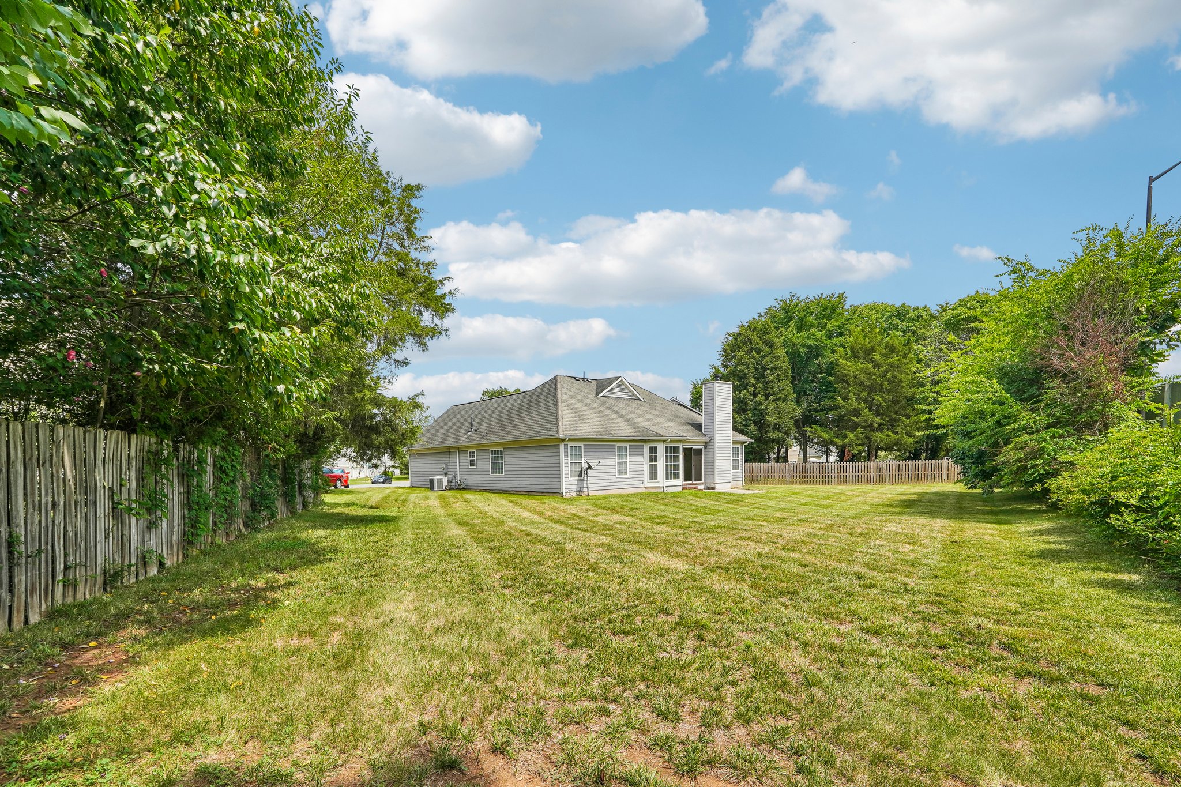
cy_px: 394
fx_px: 492
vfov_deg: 77.3
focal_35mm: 15
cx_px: 590
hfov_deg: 100.4
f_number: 8
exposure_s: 1/90
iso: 100
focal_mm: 10
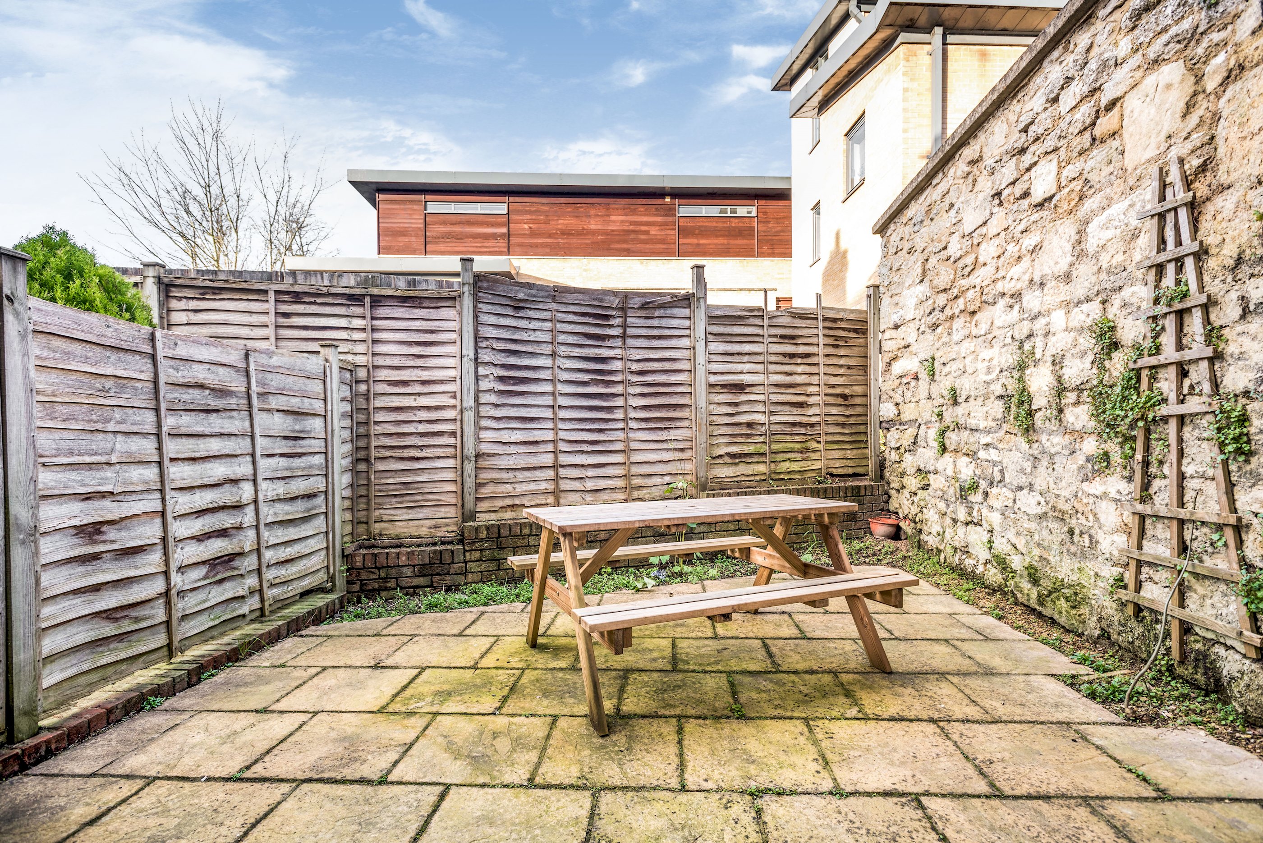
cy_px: 422
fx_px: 597
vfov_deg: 70.5
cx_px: 632
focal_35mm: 17
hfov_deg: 93.3
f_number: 7.1
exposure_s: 1/40
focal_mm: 17
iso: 200
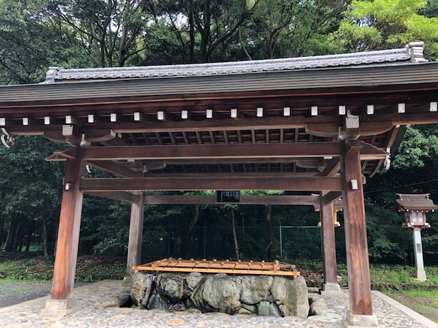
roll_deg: +0.0
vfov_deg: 49.7
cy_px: 164
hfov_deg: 63.4
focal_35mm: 28
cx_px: 219
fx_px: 354
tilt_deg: +11.5
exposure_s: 1/120
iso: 64
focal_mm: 3.99
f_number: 1.8
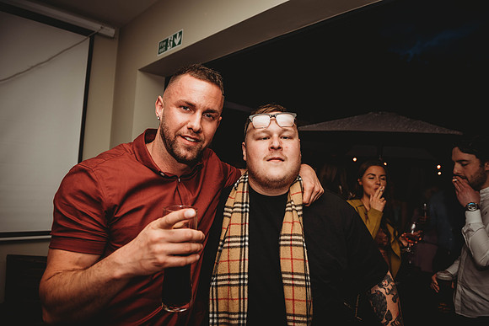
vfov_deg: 53.2
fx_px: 326
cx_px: 244
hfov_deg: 73.7
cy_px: 163
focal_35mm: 24
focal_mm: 24
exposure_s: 1/80
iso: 400
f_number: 4
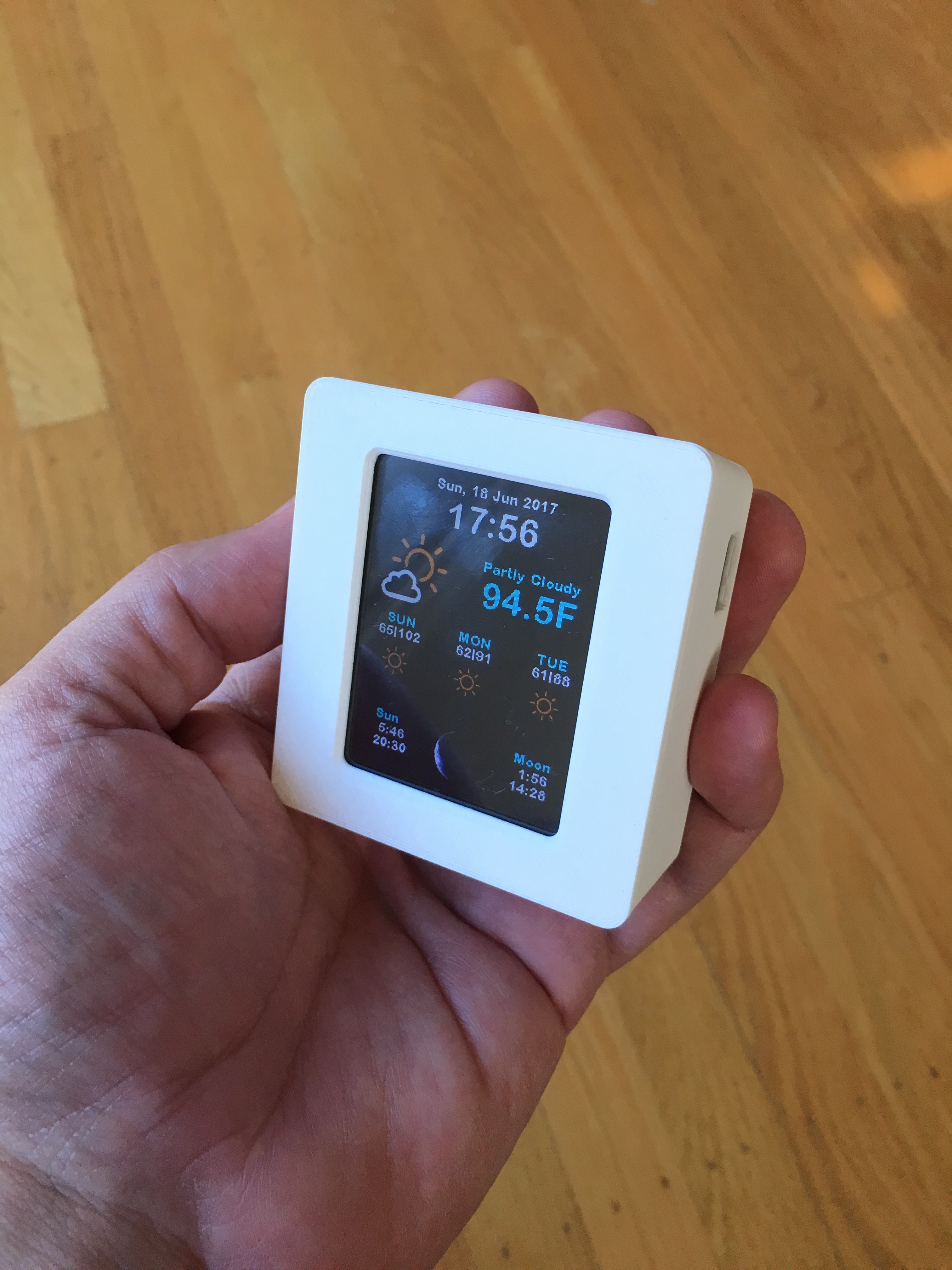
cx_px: 476
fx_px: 1063
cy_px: 635
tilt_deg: -63.8
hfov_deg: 48.2
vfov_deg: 61.7
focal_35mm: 29
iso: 32
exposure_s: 1/30
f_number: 2.2
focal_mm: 4.15
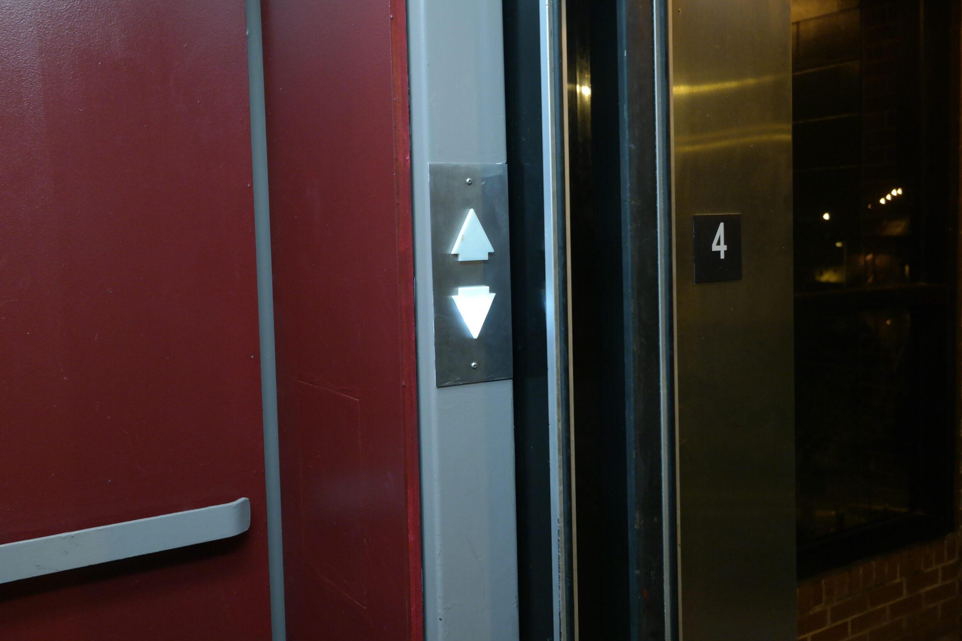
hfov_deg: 57.2
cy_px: 297
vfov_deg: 40.0
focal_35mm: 33
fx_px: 882
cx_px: 474
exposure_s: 1/40
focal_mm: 20
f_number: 3.5
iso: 800
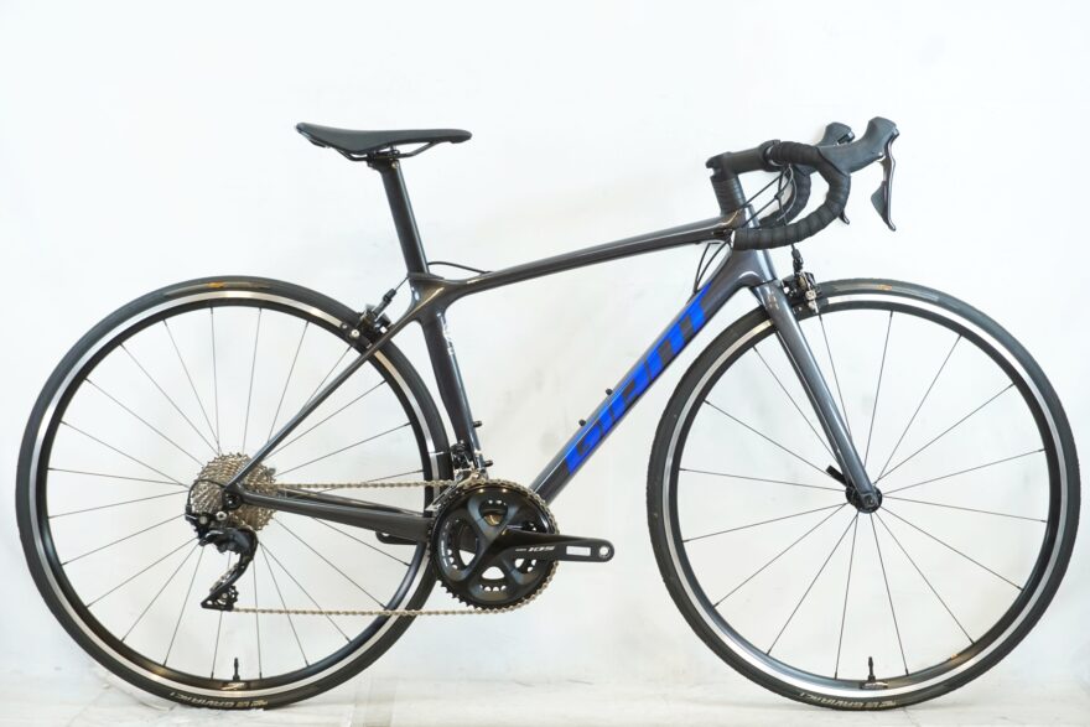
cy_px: 364
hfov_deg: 28.1
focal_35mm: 72
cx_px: 545
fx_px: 2180
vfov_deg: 18.9
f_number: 6.3
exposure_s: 1/40
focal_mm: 48
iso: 800
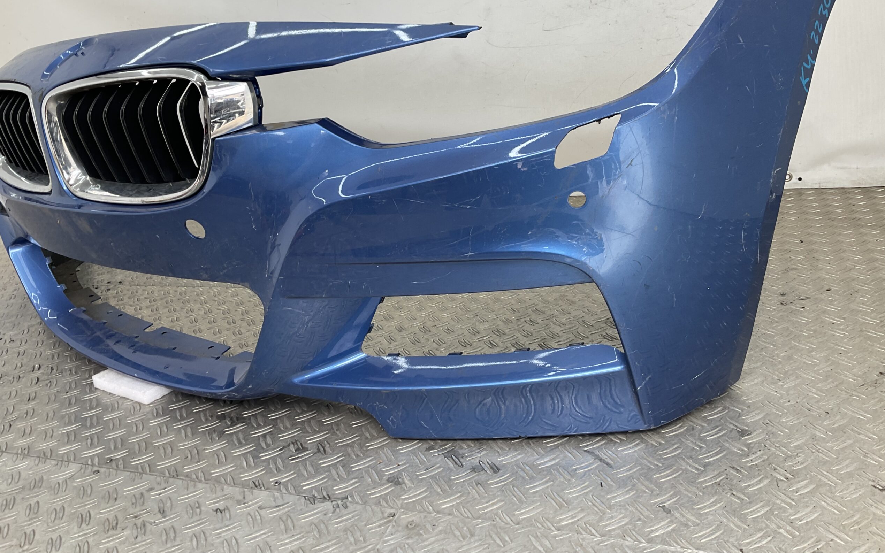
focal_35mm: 31
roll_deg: +8.2
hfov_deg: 61.2
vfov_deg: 40.5
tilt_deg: -18.6
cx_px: 441
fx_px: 748
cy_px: 228
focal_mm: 3
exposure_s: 1/135
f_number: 1.8
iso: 16
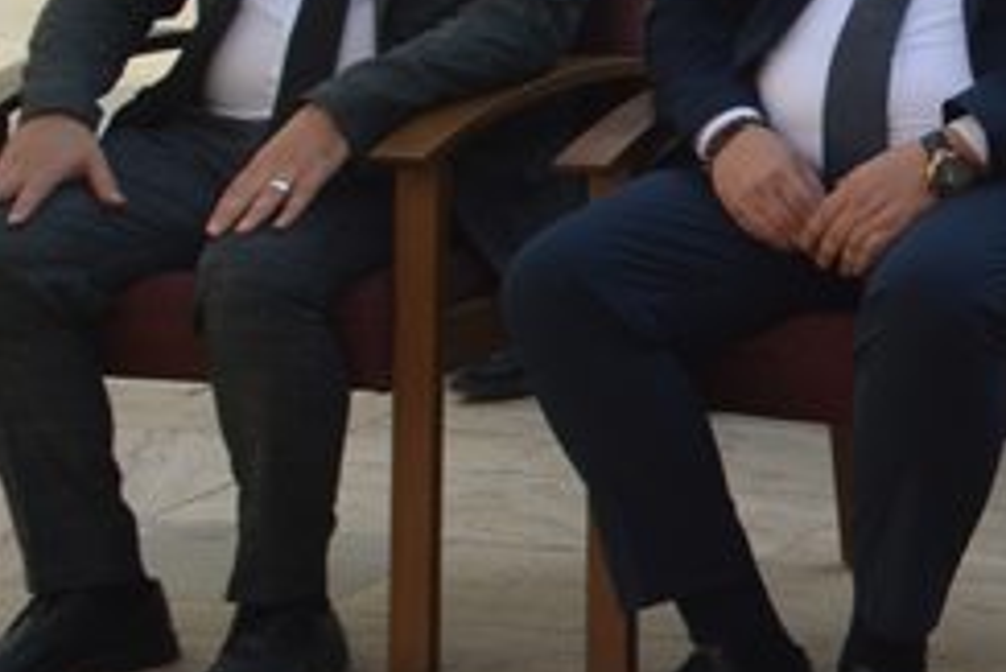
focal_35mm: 151
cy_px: -37
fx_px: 4222
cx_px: 2416
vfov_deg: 9.0
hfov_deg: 11.3
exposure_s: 1/250
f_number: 8
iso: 100
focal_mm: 18
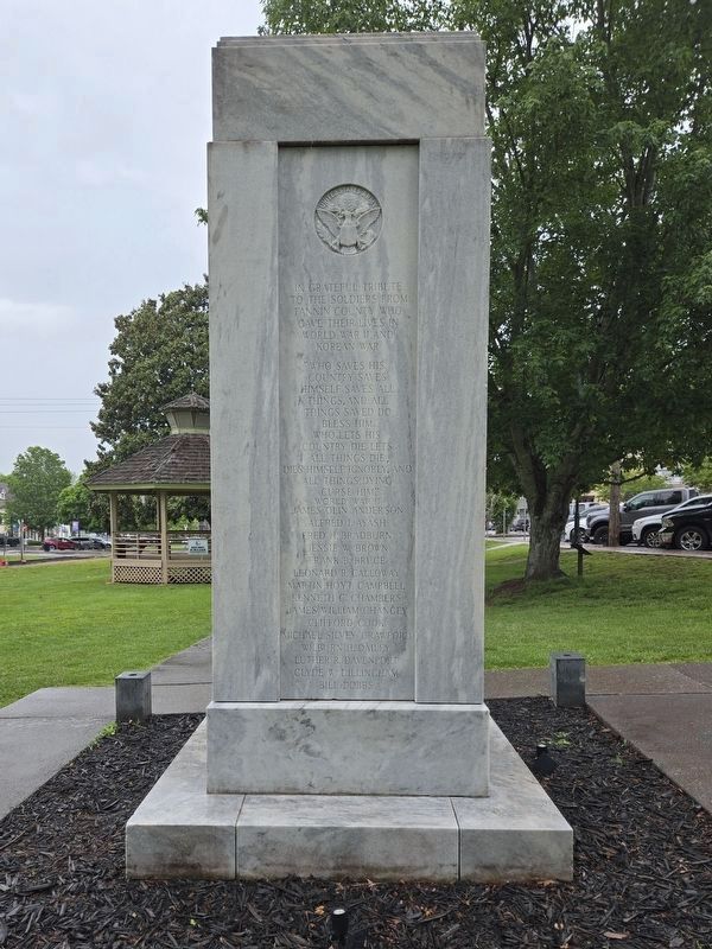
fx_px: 631
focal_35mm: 23
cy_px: 474
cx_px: 356
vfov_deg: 73.9
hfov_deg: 58.9
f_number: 1.8
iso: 25
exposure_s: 1/345
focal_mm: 5.4
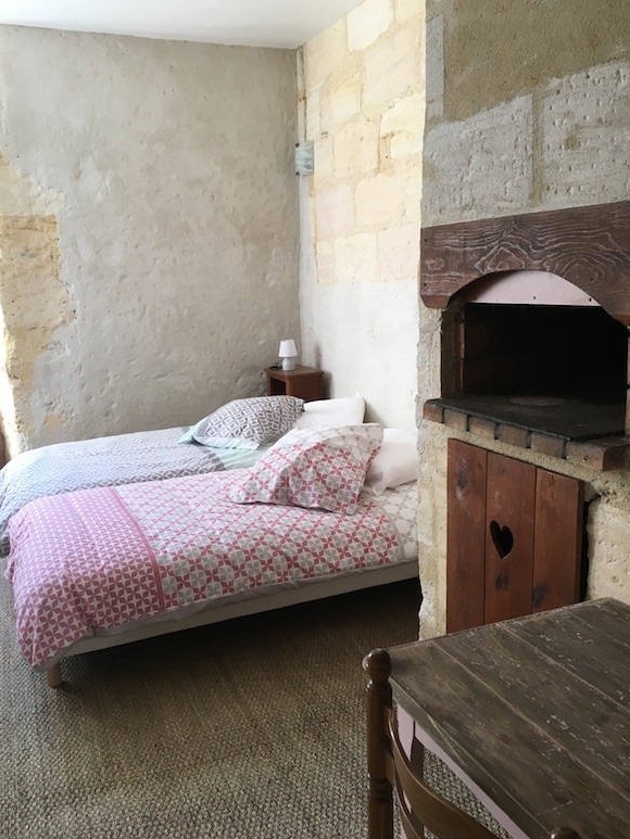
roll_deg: +2.1
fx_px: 728
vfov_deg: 60.0
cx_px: 307
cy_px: 421
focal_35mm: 30
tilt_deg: -13.2
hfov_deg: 46.8
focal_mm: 4.15
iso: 32
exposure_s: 1/33
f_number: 2.2
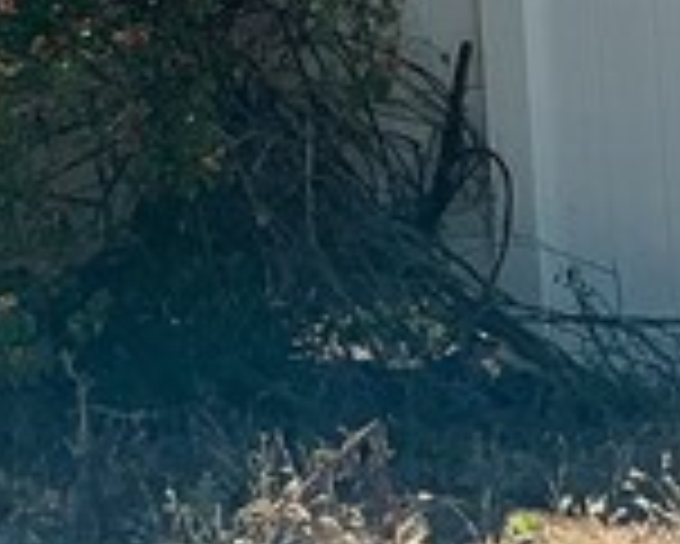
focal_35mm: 192
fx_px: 3867
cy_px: -72
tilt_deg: +1.7
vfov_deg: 8.0
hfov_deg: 10.0
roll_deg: +3.5
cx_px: 504
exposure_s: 1/2141
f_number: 1.8
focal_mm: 3
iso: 25
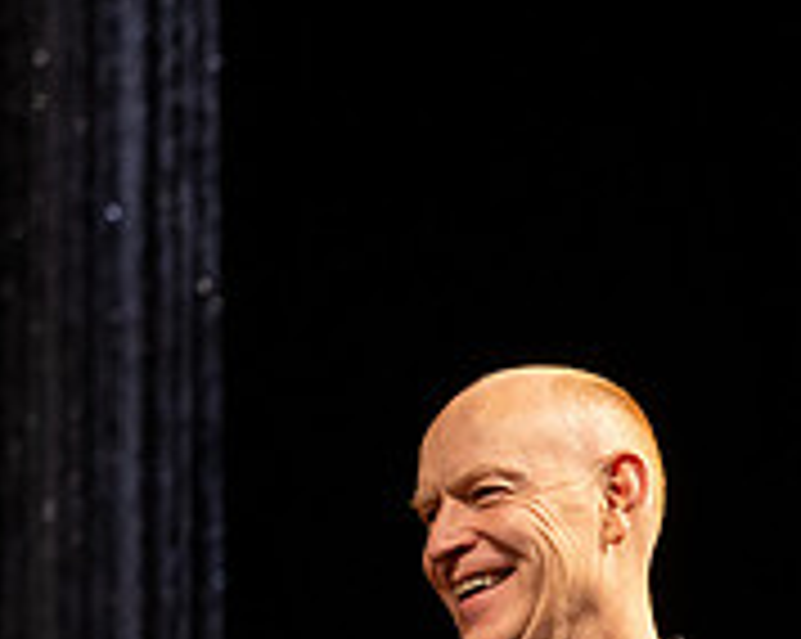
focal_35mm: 267
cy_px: 922
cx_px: 1079
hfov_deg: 7.2
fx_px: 6323
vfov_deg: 5.7
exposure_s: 1/320
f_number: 2.8
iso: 1600
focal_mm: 75
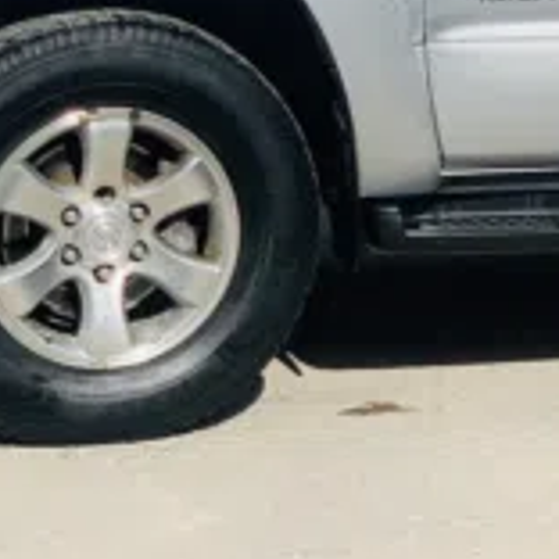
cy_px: -29
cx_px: 681
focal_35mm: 188
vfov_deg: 9.2
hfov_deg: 9.2
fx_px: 3435
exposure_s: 1/2179
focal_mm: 6
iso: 16
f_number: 2.4
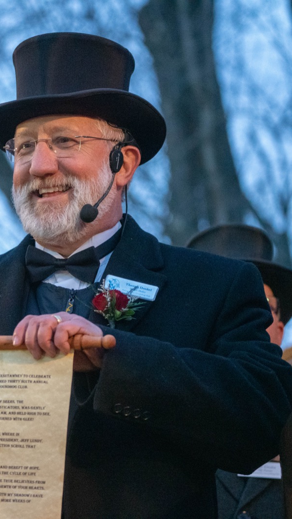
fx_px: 2713
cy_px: 260
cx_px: -65
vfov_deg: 10.9
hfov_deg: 6.1
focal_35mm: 197
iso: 12800
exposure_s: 1/500
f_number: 5
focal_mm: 125
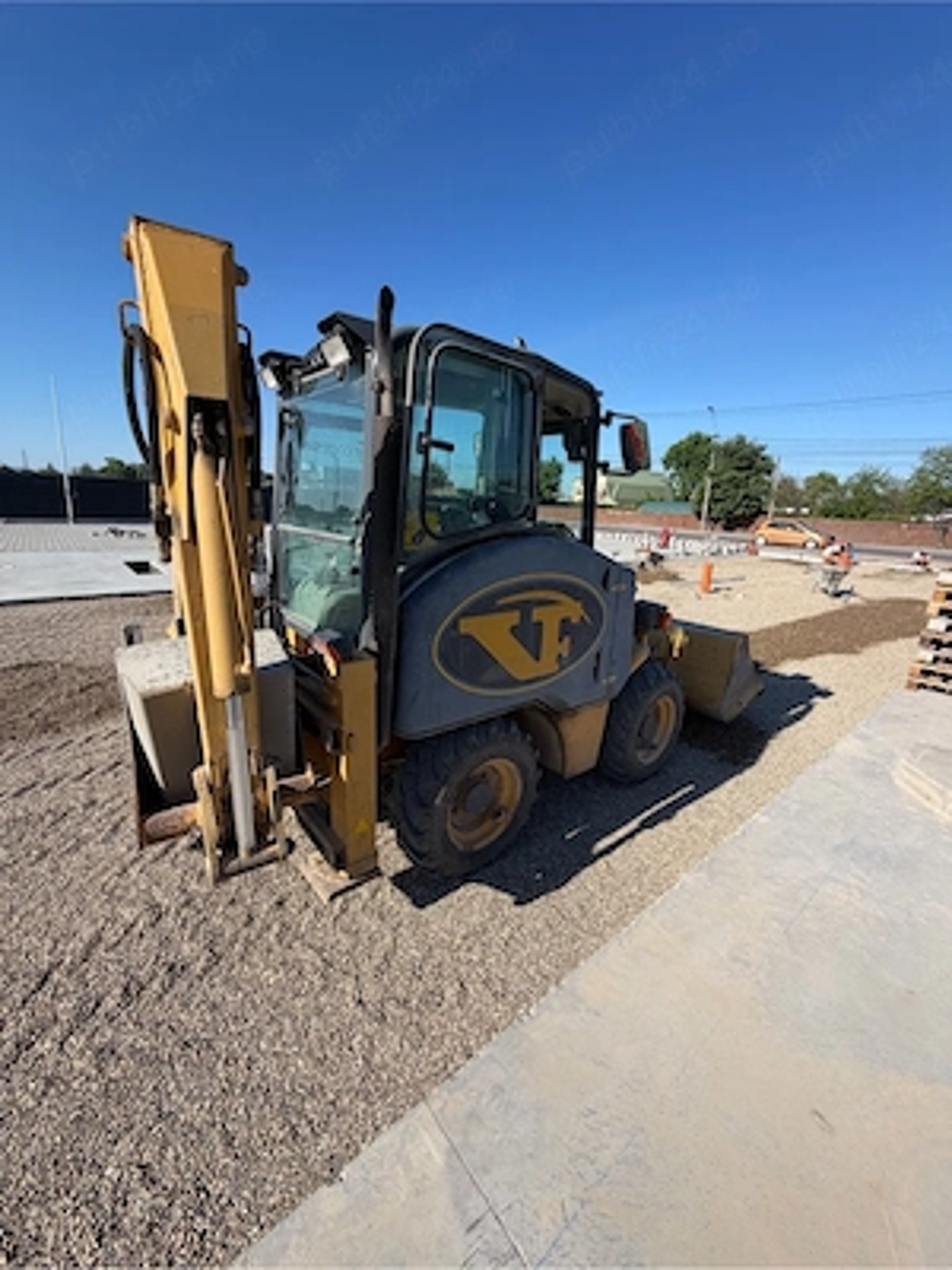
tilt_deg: -14.9
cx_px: 476
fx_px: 513
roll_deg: -3.1
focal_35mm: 14
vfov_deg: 102.1
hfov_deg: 85.7
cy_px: 635
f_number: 2.2
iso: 25
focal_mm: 2.22
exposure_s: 1/770
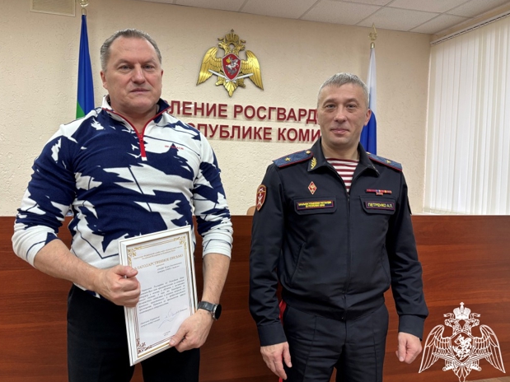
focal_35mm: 28
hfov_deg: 63.4
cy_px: 185
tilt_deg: -2.6
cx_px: 238
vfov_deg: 49.7
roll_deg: -1.7
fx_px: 412
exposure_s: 1/119
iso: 125
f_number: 1.6
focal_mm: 5.96
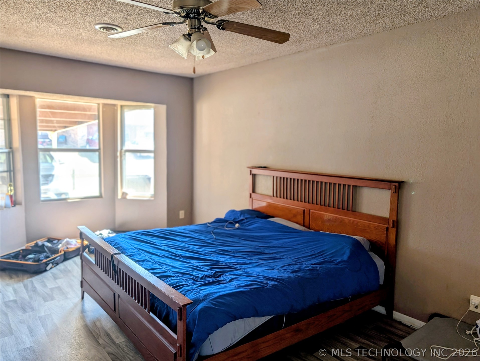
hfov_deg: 71.5
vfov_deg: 56.9
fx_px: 333
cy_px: 180
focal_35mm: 24
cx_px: 240
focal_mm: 6.9
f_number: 1.68
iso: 58
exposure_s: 1/87.8
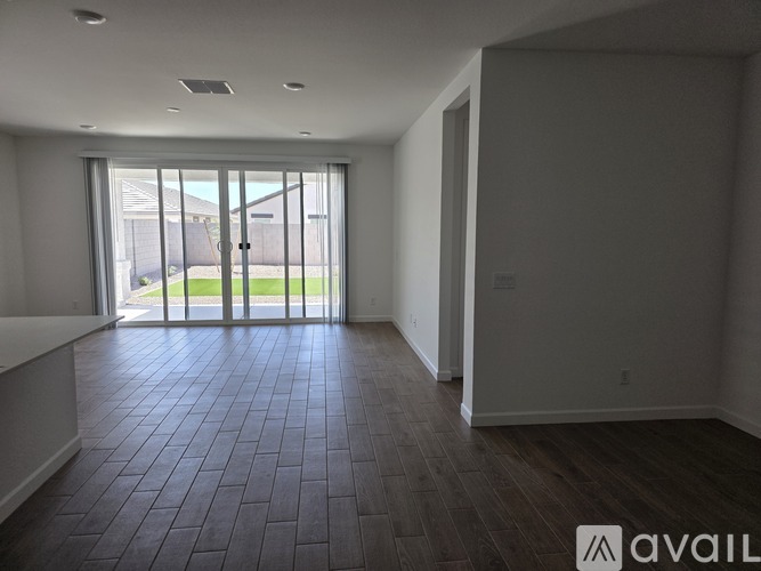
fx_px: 506
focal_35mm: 23
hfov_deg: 73.9
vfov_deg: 58.9
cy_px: 286
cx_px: 380
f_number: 1.7
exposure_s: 1/180
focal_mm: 6.3
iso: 50
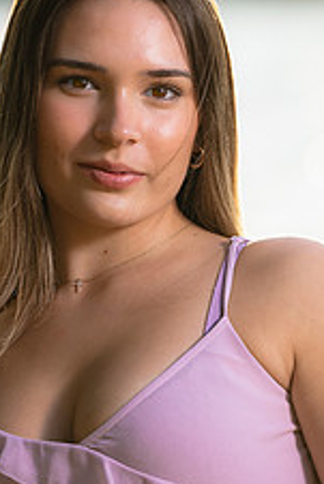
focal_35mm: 398
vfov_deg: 5.2
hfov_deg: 3.5
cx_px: 107
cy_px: 304
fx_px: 5364
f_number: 4
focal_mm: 200
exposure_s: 1/320
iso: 100
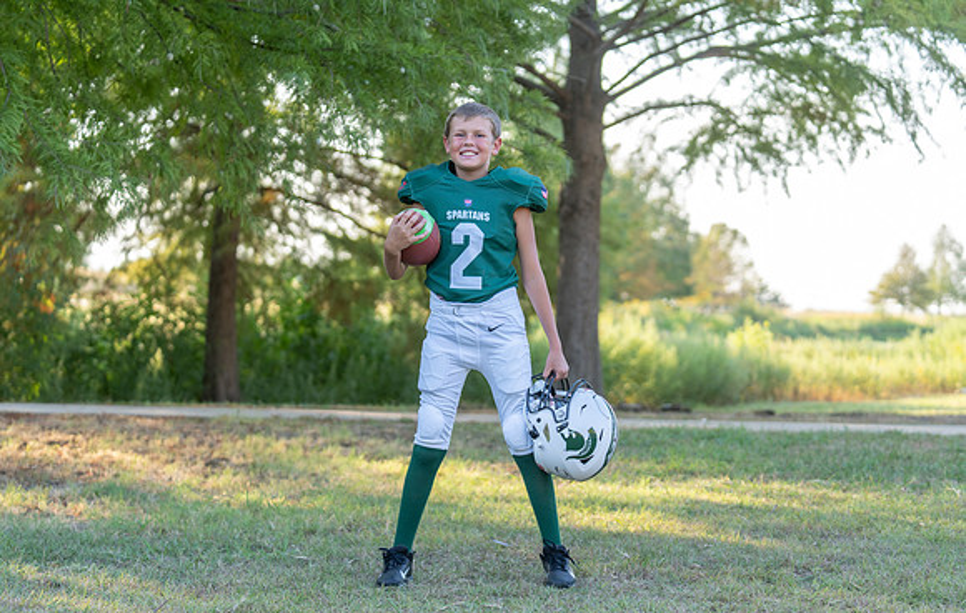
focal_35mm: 76
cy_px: 335
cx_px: 512
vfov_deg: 17.4
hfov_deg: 27.0
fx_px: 2008
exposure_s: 1/320
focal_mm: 70
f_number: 2.8
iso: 160
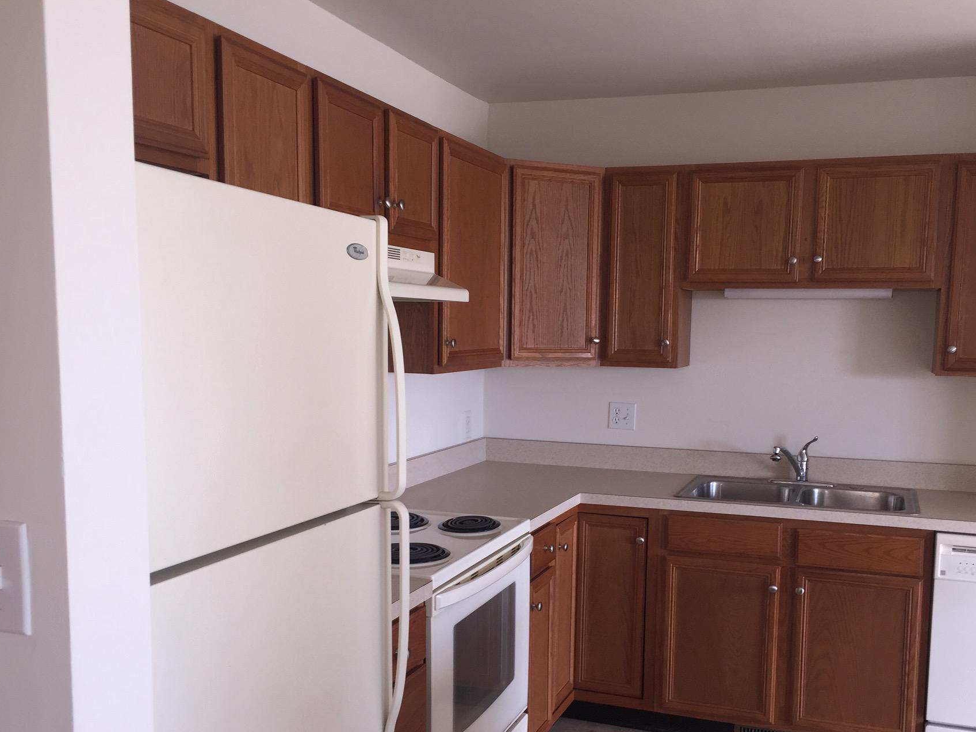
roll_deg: -2.1
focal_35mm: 35
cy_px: 438
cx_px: 534
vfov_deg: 40.5
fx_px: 987
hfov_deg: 52.5
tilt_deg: -7.2
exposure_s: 1/38
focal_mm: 4.15
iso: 32
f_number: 2.2
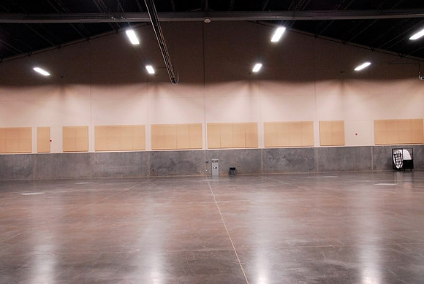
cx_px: 212
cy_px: 142
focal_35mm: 33
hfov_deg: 57.1
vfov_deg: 40.1
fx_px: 389
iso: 800
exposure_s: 1/45
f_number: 4.8
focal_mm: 22
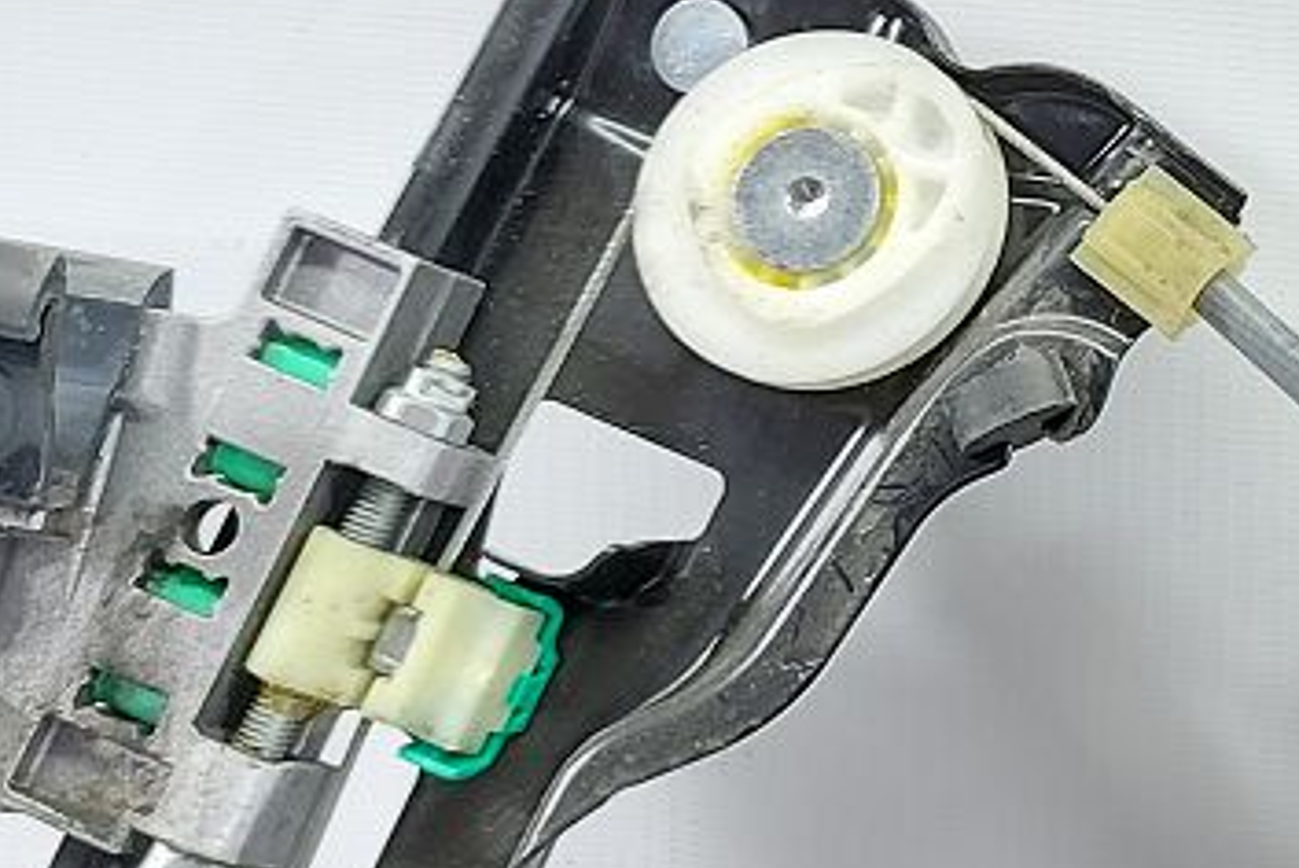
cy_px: 158
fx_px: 3539
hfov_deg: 17.9
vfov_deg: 13.9
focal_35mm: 98
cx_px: 2103
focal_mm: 5.23
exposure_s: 1/50
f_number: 1.8
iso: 200
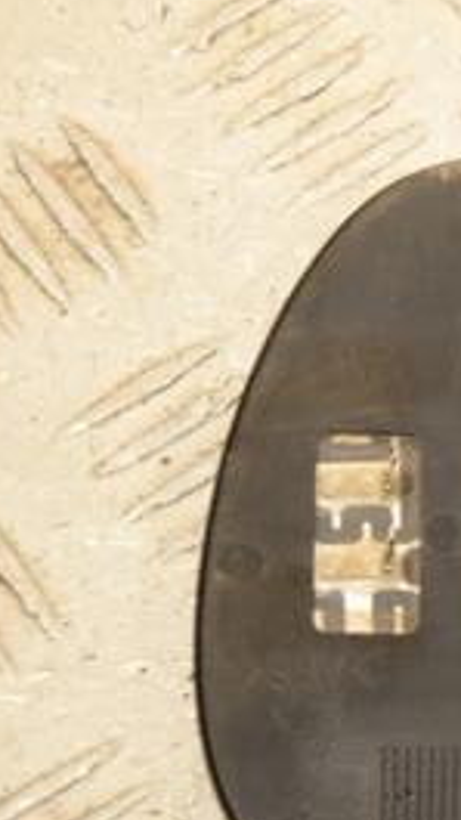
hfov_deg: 5.1
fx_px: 5108
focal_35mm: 235
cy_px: 520
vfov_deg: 9.2
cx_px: 848
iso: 800
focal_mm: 66
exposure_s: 1/200
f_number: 6.3
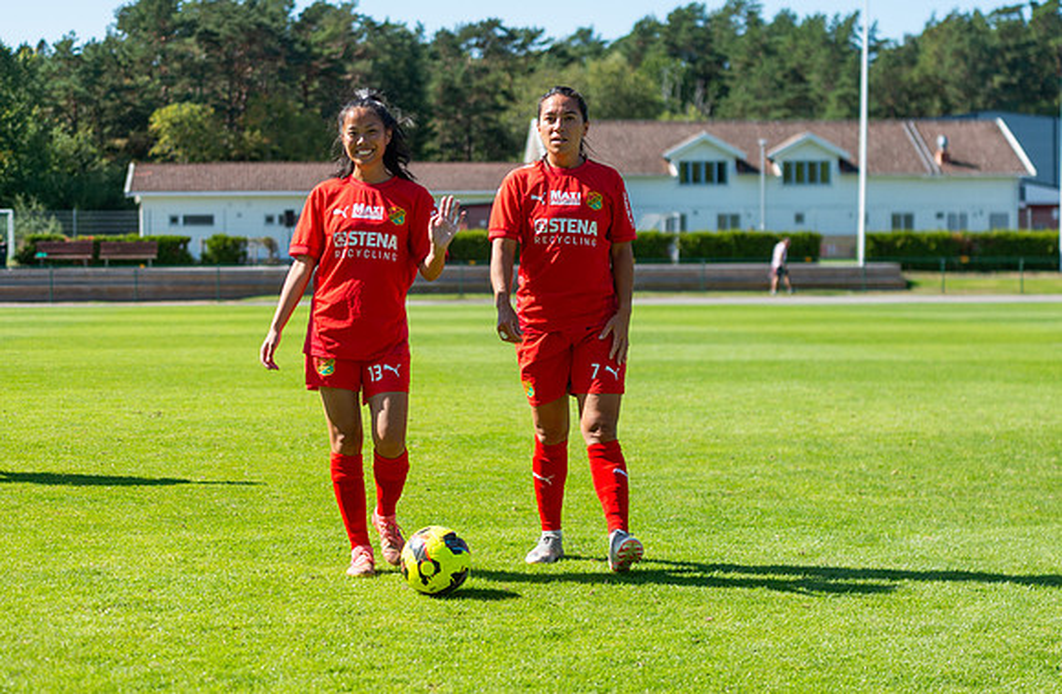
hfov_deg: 24.0
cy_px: 275
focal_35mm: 85
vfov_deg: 15.8
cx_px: 507
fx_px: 2499
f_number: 3.2
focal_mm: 70
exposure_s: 1/2500
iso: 220
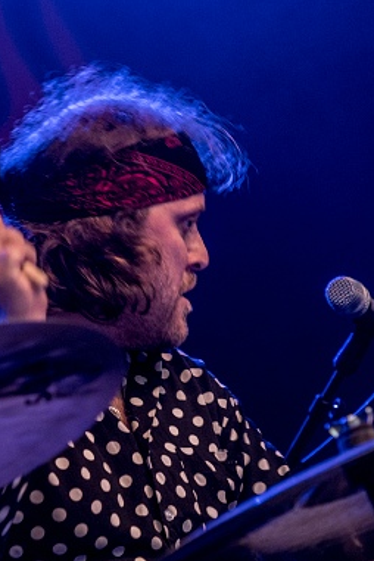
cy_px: 347
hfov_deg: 3.6
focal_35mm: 383
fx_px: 5967
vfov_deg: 5.4
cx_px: 88
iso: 1600
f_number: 2.8
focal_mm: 135
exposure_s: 1/160
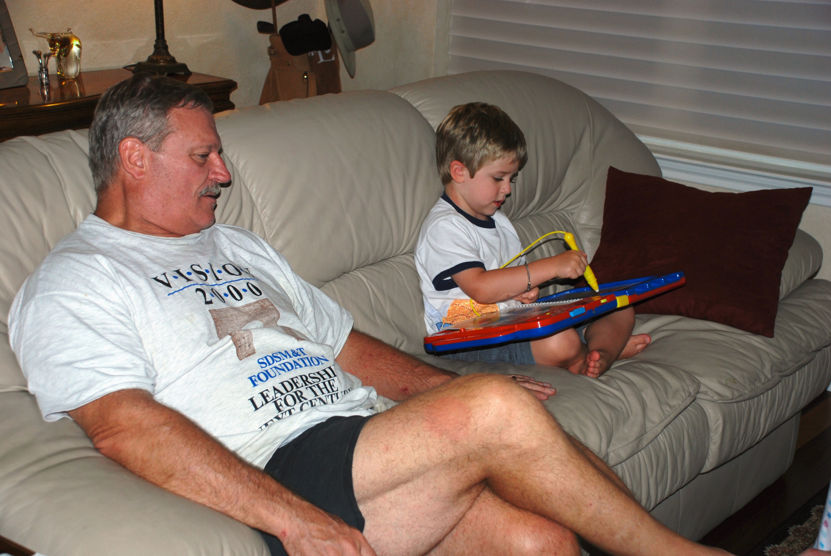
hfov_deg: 37.8
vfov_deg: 25.8
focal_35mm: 52
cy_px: 278
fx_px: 1213
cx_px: 416
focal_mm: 35
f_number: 4.5
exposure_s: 1/60
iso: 200
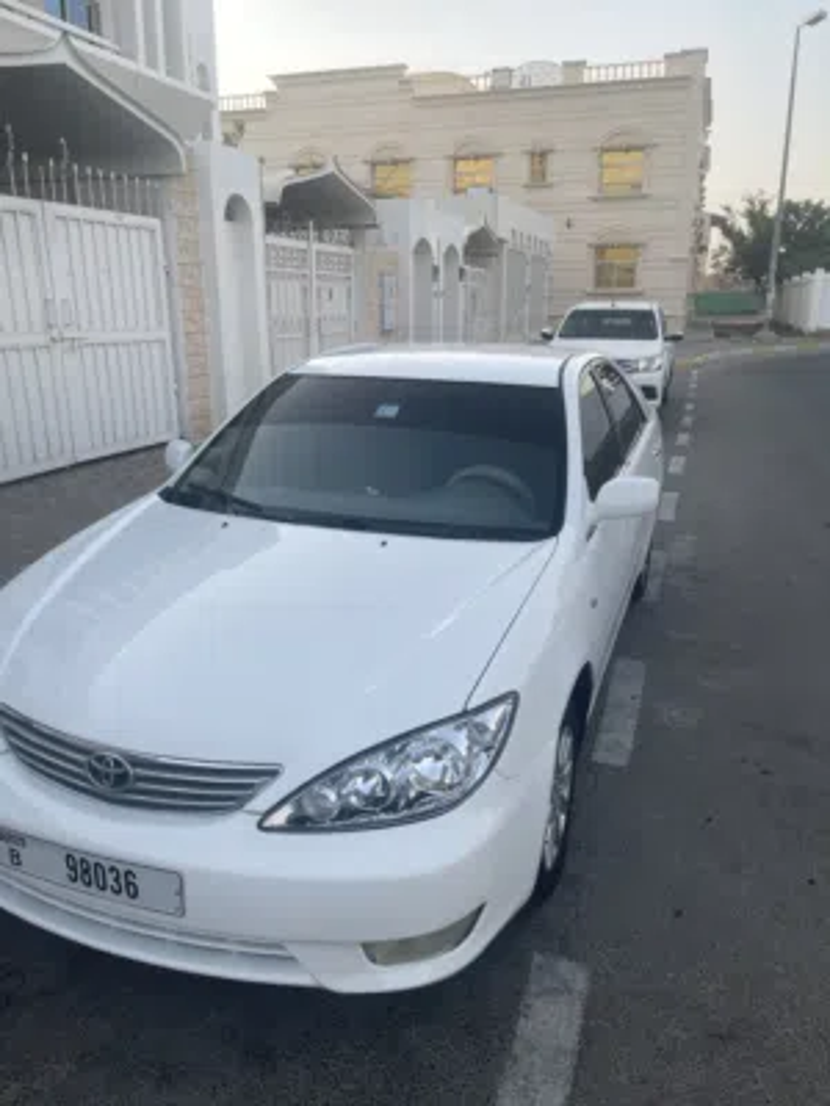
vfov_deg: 69.4
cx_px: 415
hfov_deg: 54.9
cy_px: 553
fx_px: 799
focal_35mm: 25
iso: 32
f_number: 1.6
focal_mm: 5.1
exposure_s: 1/813
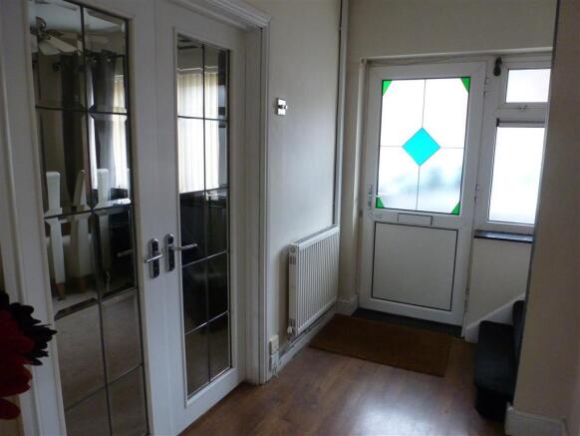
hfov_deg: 71.6
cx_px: 290
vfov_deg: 56.9
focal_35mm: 24
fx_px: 402
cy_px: 218
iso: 400
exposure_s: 1/20
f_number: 3.3
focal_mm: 4.3
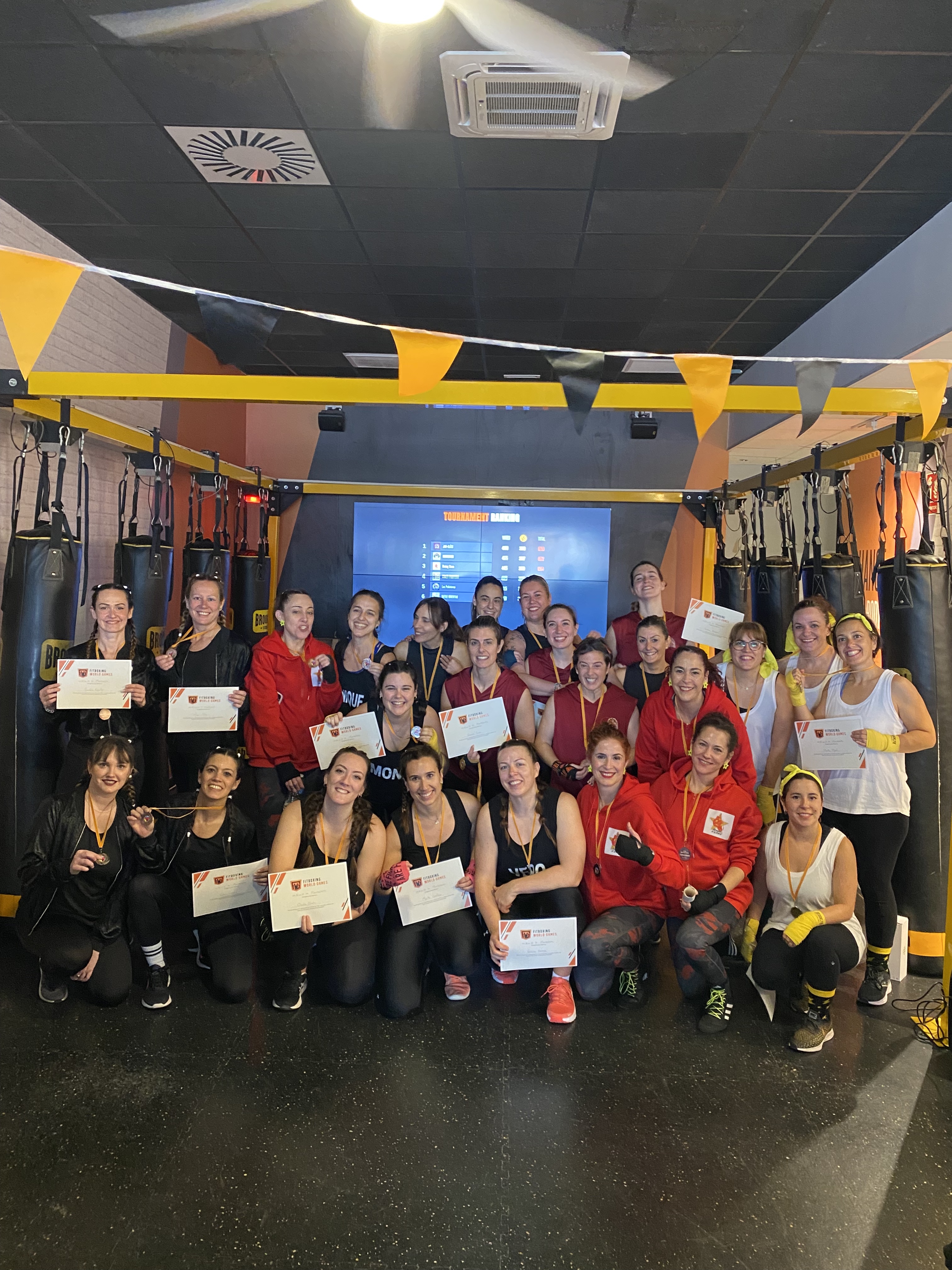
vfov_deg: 67.3
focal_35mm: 26
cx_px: 476
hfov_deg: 53.1
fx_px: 953
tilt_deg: -3.9
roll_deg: -2.4
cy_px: 635
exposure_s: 1/33
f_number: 1.8
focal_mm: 4.25
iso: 500
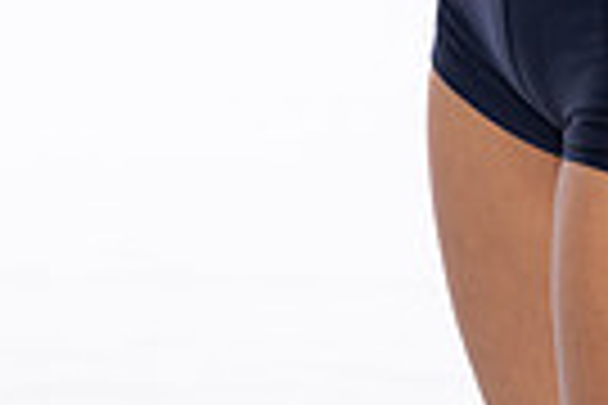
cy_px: -585
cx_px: 617
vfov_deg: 6.1
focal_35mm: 216
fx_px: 3648
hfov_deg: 9.5
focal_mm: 65
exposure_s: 1/250
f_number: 7.1
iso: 200
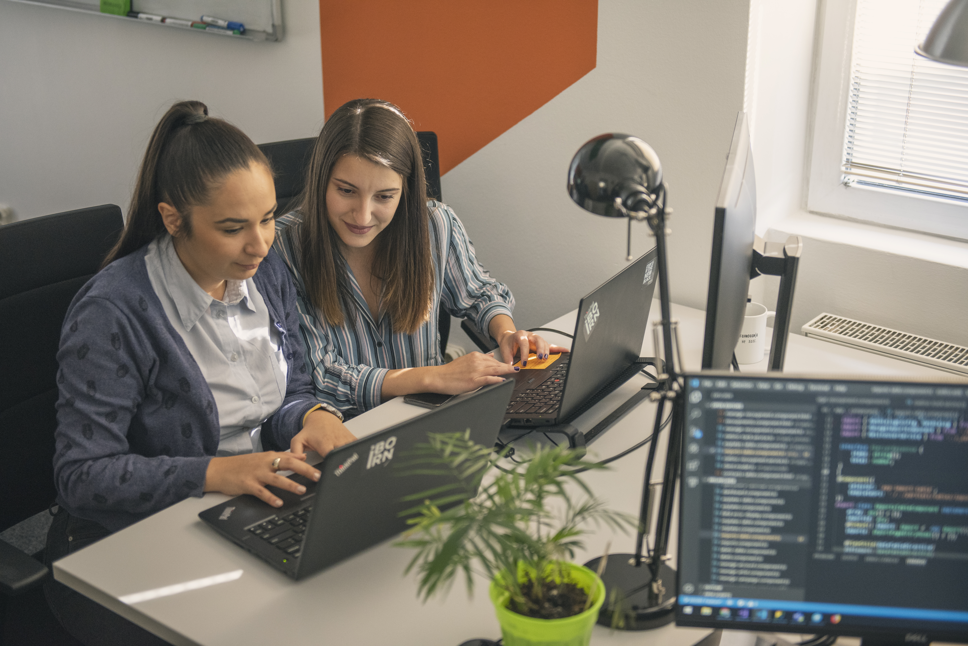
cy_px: 323
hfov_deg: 39.6
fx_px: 1345
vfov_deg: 27.0
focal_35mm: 50
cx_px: 484
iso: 1250
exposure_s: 1/250
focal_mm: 50
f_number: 2.8
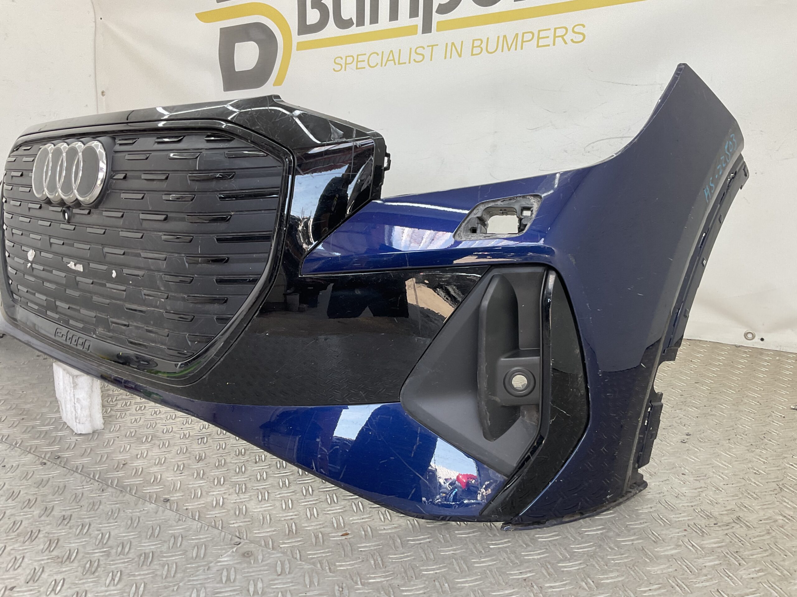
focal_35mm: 29
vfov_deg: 48.2
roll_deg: +1.3
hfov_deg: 61.7
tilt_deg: -13.1
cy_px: 298
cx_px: 398
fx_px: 668
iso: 32
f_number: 1.8
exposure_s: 1/120
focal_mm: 3
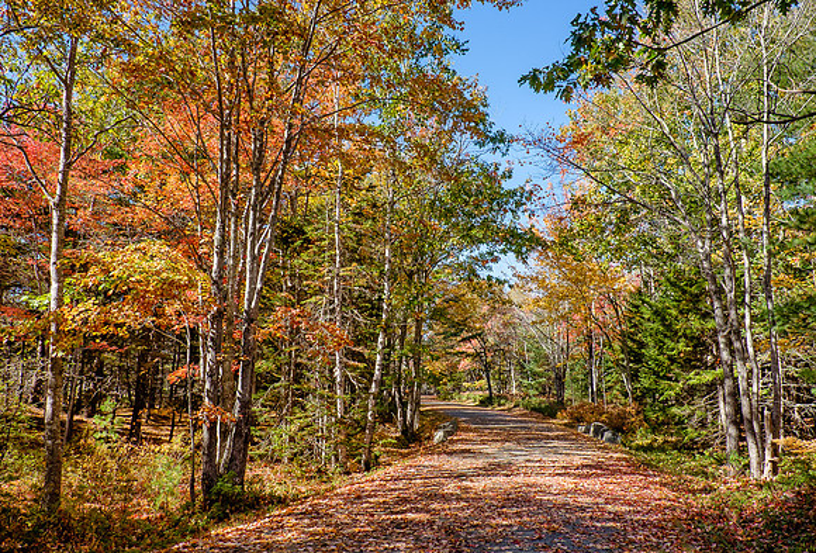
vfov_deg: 45.7
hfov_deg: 63.8
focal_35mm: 29
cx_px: 408
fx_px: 656
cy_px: 277
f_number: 6.4
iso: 400
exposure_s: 1/250
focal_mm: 18.5
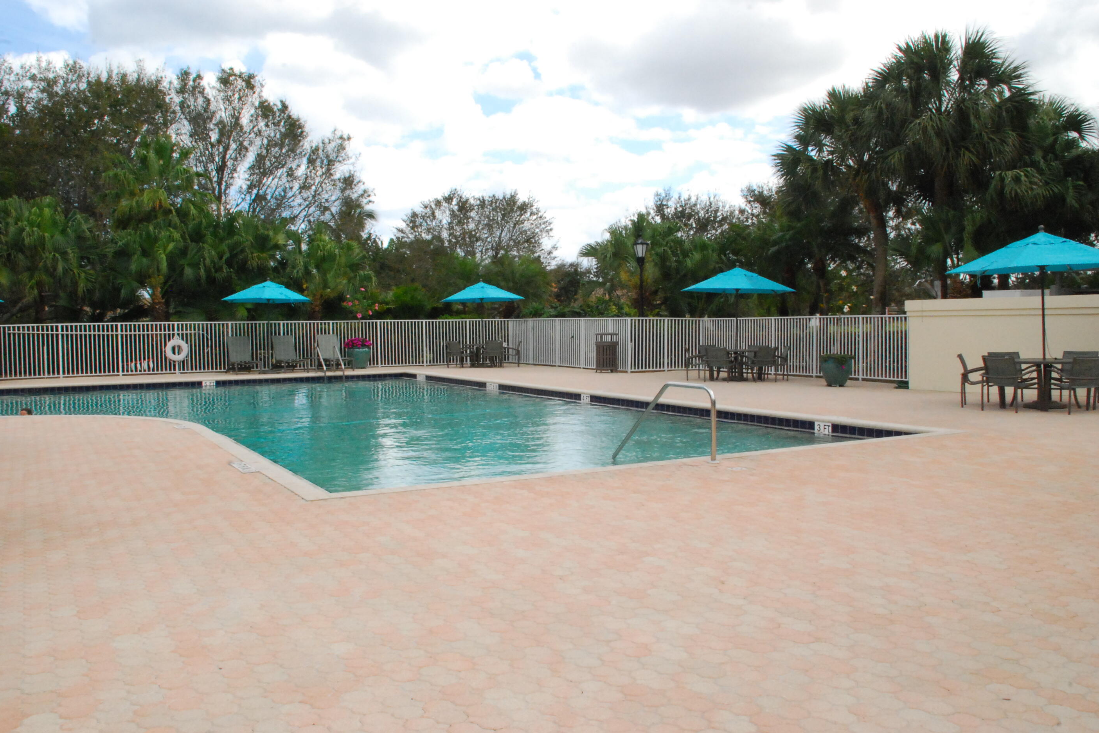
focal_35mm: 31
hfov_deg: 60.3
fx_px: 946
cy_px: 362
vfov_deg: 42.3
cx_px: 553
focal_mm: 20
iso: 1600
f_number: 22
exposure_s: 1/200
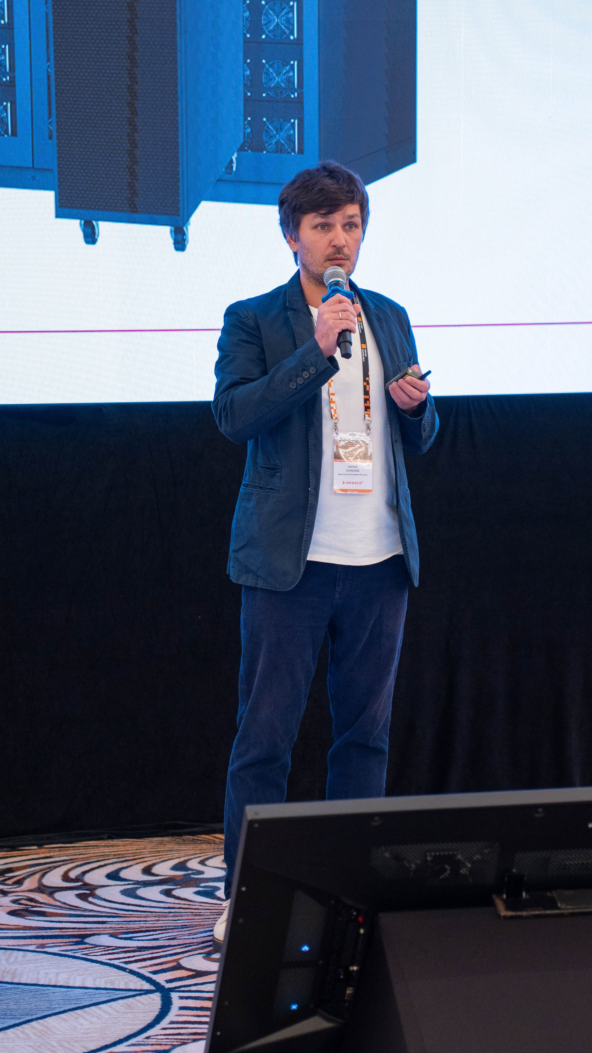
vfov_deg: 18.2
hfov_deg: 10.3
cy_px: 529
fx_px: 3293
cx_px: 337
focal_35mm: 118
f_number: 2.8
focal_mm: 75
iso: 500
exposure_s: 1/200
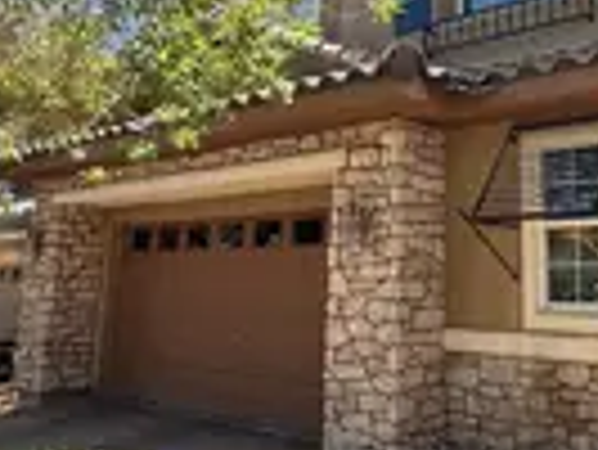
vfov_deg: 34.0
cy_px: 140
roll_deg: -0.9
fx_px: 726
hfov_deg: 43.4
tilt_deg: +11.8
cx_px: 445
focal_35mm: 42
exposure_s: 1/479
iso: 40
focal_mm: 2.22
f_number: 2.2
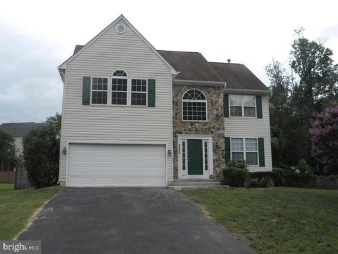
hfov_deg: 51.4
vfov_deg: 39.7
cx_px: 169
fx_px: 352
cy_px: 127
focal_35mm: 36
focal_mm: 6.4
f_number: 3.7
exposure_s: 1/706
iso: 80
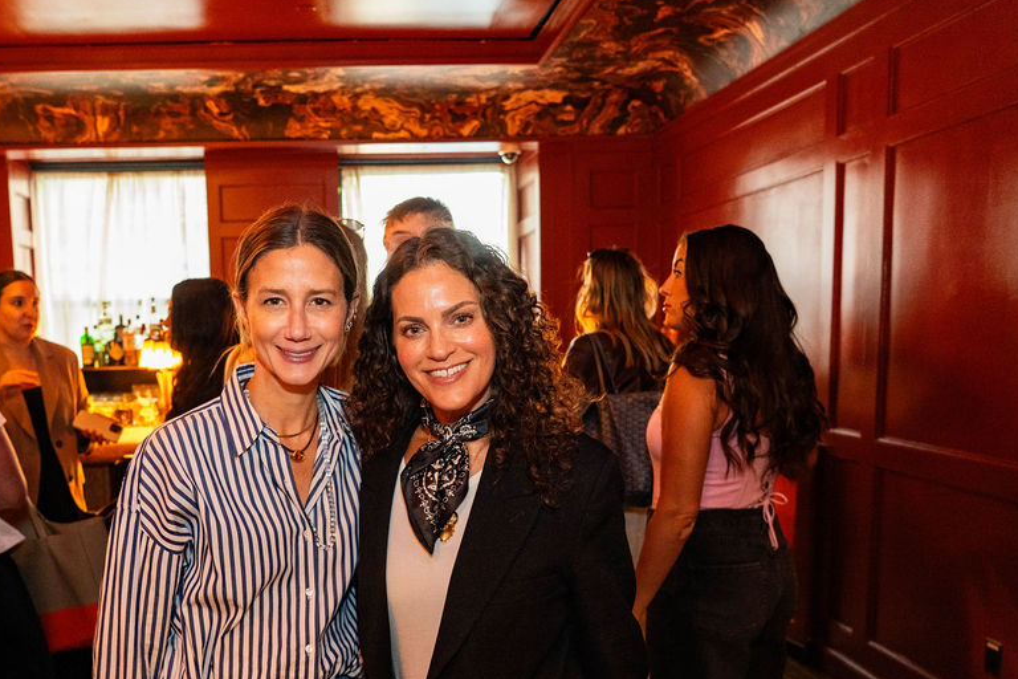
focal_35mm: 32
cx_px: 367
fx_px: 905
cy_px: 436
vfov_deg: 40.7
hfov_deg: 57.8
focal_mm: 24
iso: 6400
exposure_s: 1/60
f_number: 4
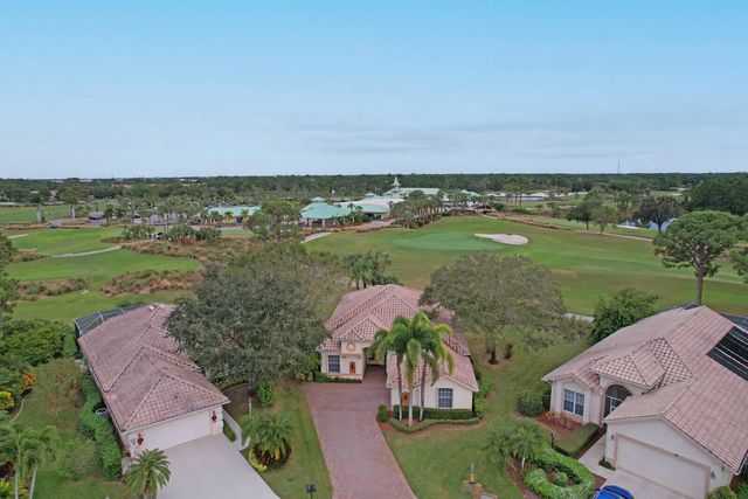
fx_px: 457
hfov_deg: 78.6
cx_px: 374
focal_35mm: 22
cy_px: 250
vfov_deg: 57.3
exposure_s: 1/1250
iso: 110
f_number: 2.8
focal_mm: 8.38
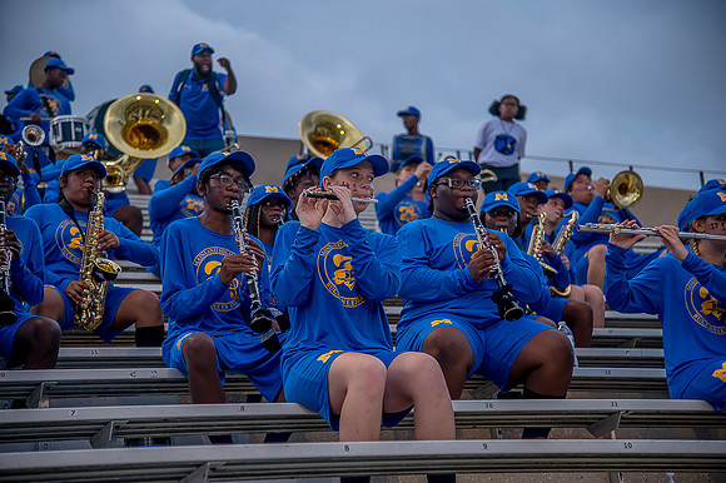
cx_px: 363
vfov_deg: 17.5
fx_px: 1572
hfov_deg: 26.0
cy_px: 242
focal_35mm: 78
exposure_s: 1/200
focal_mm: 78
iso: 400
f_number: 4
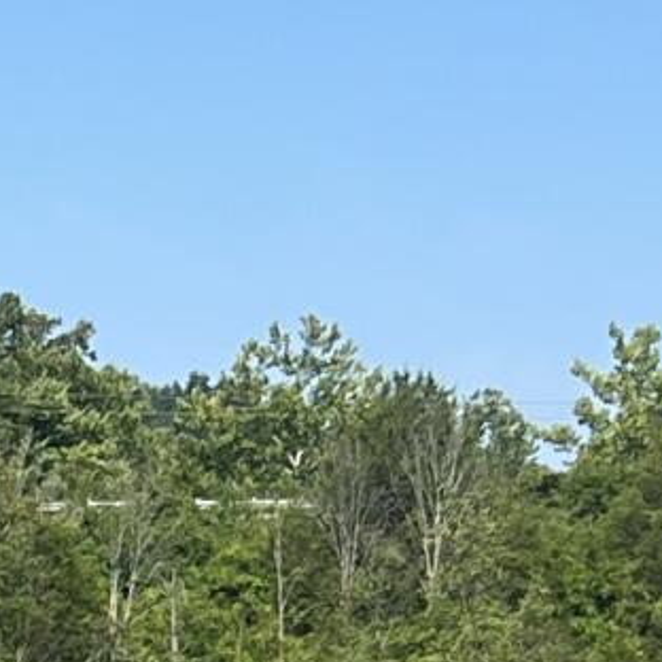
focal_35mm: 221
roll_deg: -1.2
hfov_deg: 7.4
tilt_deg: -5.7
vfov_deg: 7.6
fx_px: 4782
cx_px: -876
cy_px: 1265
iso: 50
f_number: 1.5
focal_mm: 5.7
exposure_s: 1/3356
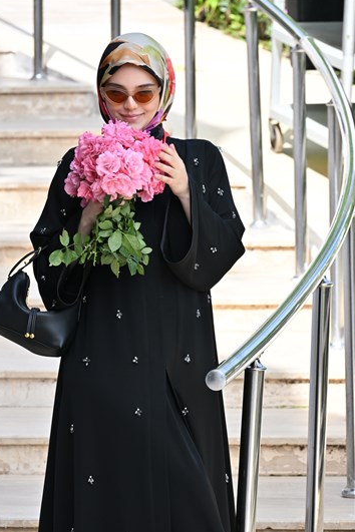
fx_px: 4260
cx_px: 155
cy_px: 295
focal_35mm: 288
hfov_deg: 4.8
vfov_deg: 7.2
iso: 400
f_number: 8
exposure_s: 1/500
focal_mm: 170
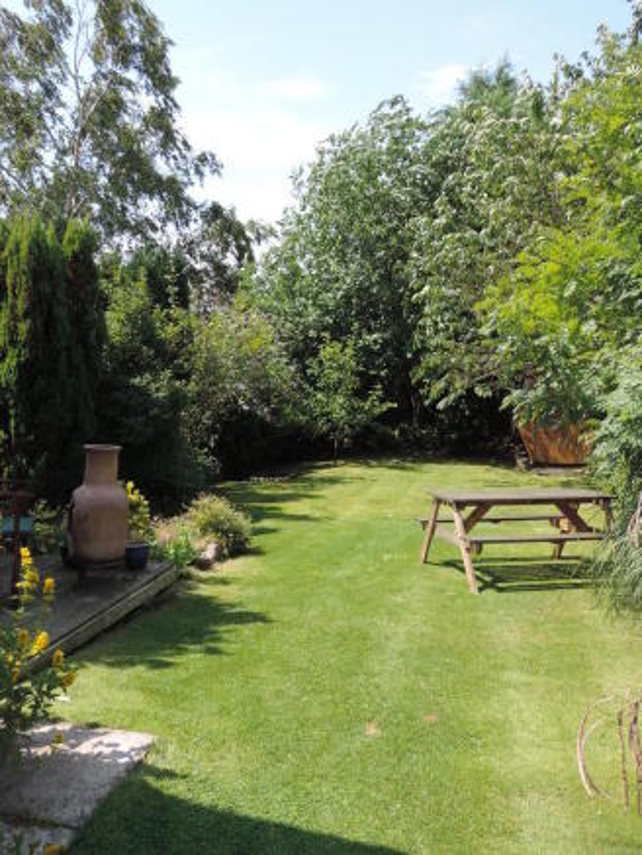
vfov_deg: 60.0
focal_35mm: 30
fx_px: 741
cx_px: 321
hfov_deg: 46.8
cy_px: 428
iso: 80
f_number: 3.1
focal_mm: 5.3
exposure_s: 1/400
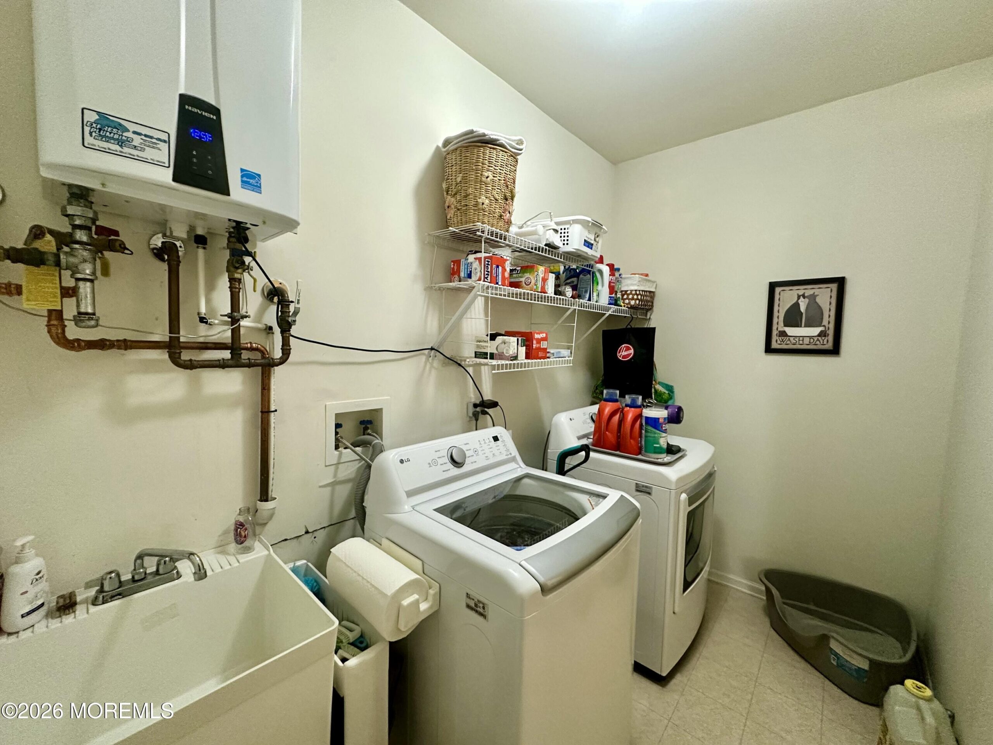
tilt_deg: -3.2
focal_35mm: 14
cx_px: 496
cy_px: 372
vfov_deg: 85.7
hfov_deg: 102.1
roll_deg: -1.5
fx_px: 402
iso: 500
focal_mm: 2.22
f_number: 2.2
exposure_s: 1/60
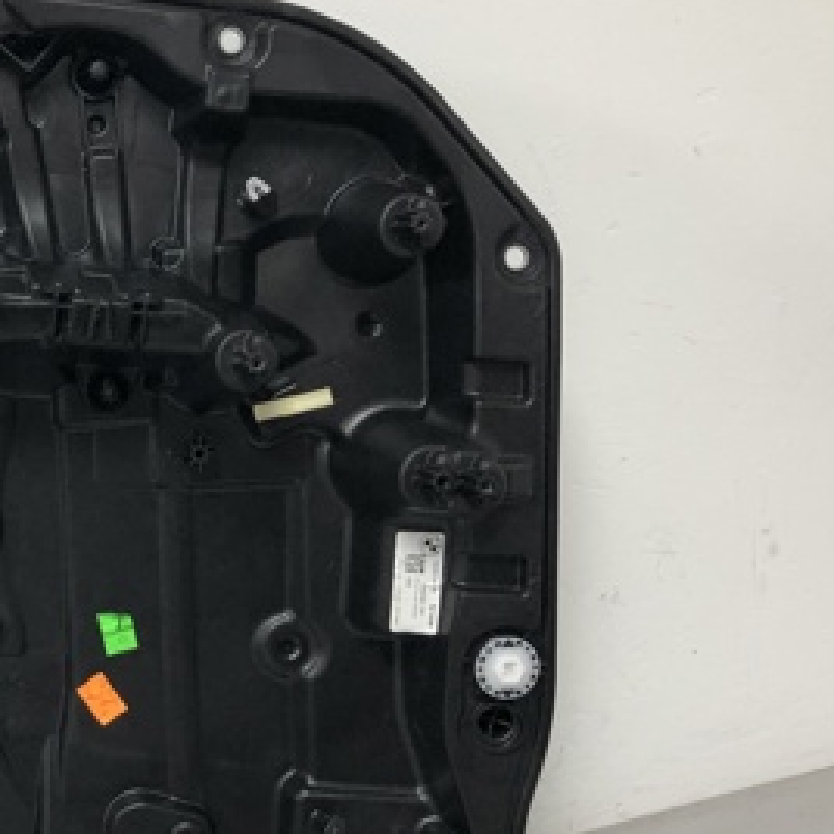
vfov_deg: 28.8
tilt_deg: -21.1
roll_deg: +11.1
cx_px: 0
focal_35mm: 59
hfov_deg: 27.4
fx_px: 1608
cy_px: 579
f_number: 1.8
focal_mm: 4
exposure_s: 1/33
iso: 40
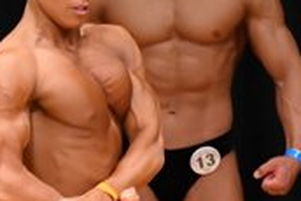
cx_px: -337
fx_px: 10728
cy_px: 297
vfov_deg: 1.1
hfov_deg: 1.6
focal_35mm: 1282
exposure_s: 1/400
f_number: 5.6
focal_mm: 190
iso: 4000
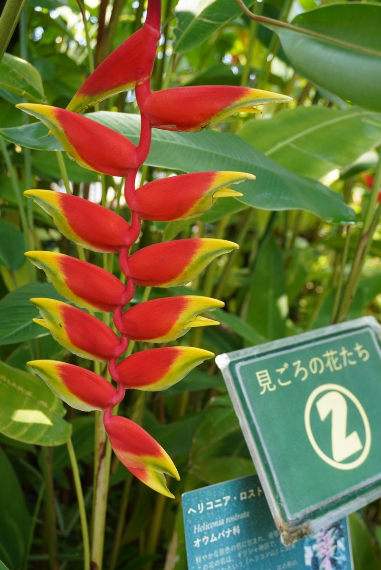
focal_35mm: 42
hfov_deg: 31.9
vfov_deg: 46.4
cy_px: 285
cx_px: 190
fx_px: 666
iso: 400
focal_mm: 28
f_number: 5
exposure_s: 1/125
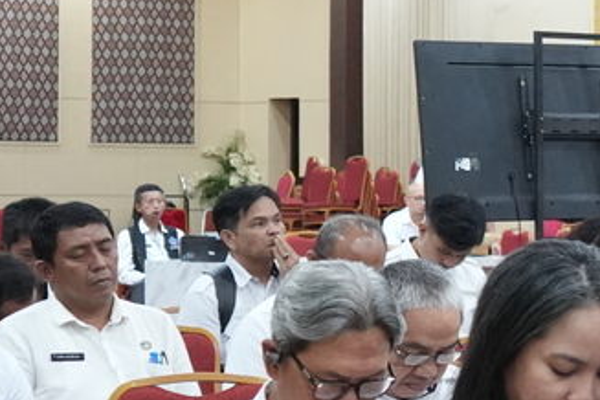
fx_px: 2500
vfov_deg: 9.1
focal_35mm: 150
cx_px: 1240
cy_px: 226
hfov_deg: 12.0
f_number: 4.5
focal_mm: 28
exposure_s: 1/100
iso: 5000
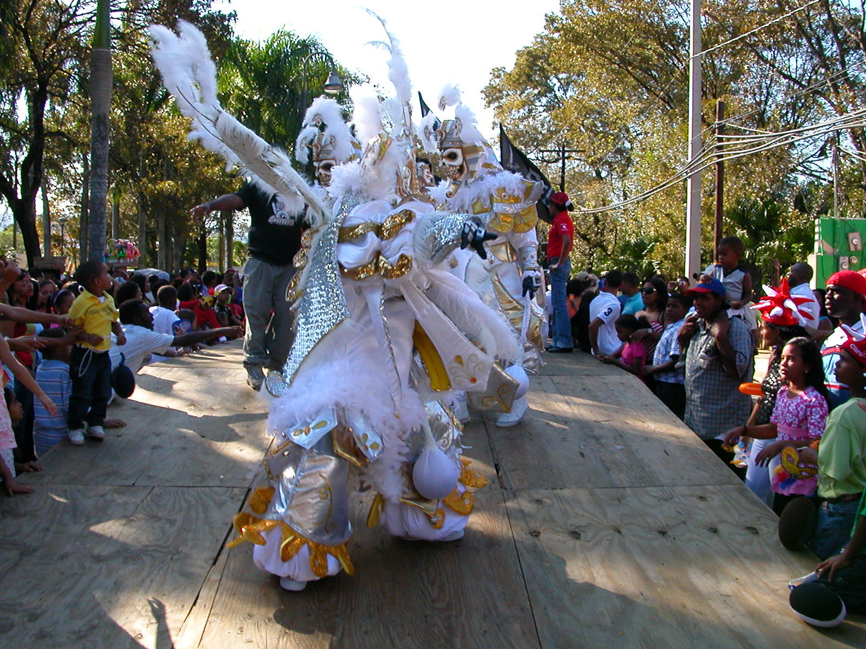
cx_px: 433
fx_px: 926
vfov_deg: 38.7
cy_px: 324
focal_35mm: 37
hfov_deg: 50.1
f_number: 4.5
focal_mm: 5.6
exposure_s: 1/196
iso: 100
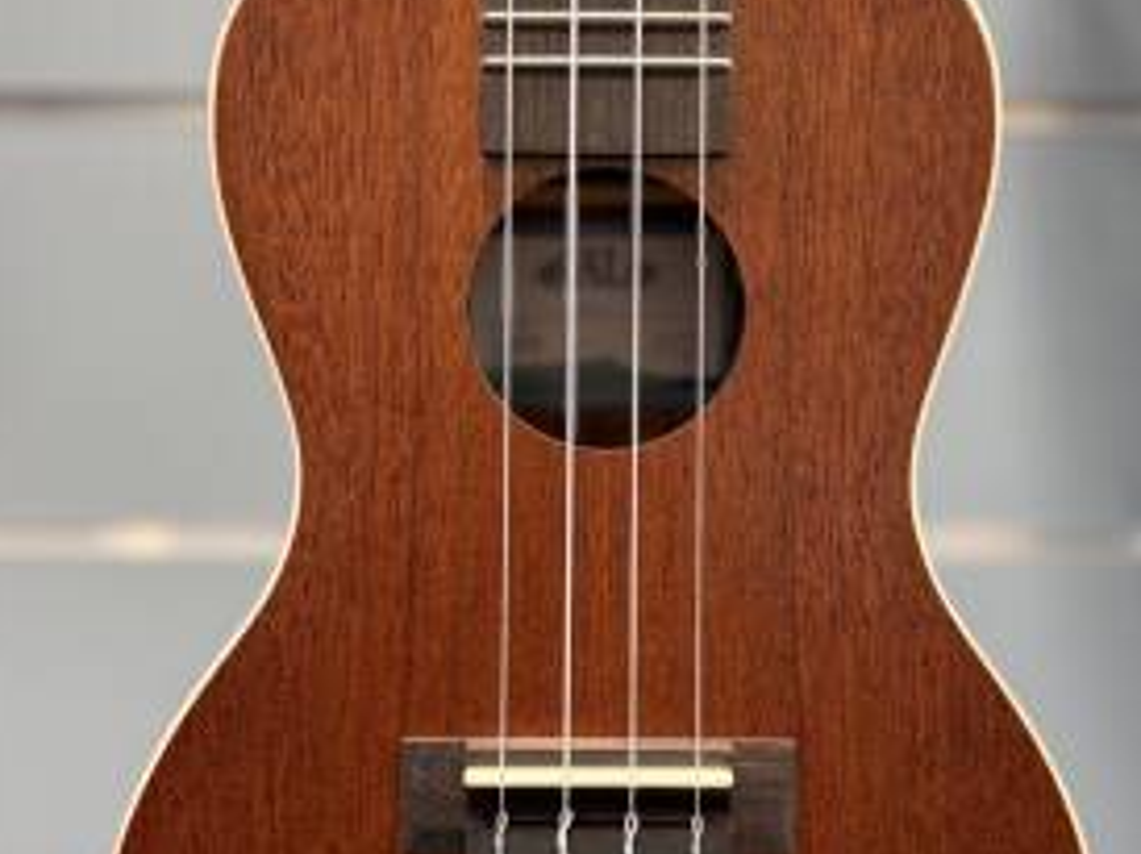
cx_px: 604
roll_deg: -0.1
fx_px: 1251
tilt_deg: -11.8
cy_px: 533
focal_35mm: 38
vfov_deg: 37.4
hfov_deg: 49.0
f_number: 1.6
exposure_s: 1/60
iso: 100
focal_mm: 5.96
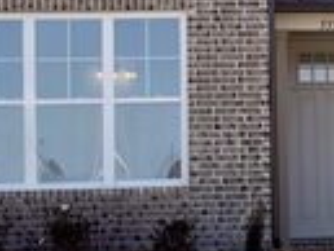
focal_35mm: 174
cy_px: -135
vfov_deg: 8.3
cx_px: 647
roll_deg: -0.5
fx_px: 1680
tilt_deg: +7.2
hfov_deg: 10.5
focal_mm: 6.76
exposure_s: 1/1805
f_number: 1.78
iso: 64
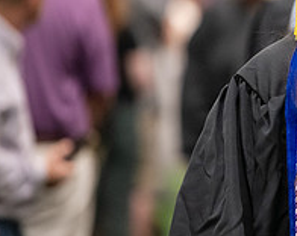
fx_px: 4518
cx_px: 383
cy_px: 39
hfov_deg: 3.8
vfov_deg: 3.0
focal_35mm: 515
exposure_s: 1/200
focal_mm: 185
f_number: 3.2
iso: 3200
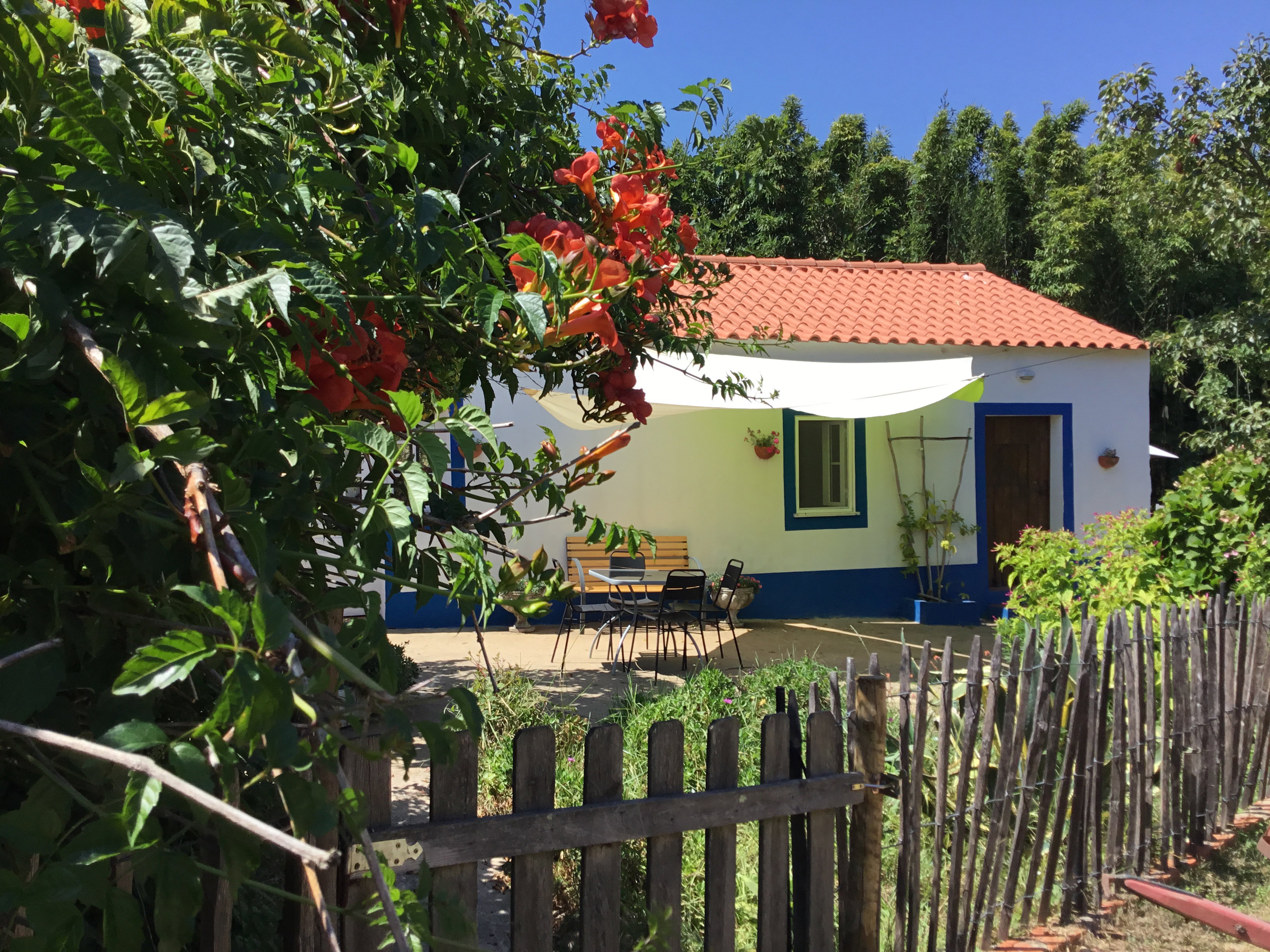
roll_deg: +0.1
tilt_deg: -1.2
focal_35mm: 31
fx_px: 1137
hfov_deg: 58.4
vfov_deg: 45.4
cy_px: 476
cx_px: 635
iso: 25
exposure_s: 1/858
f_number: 2.4
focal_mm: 3.3
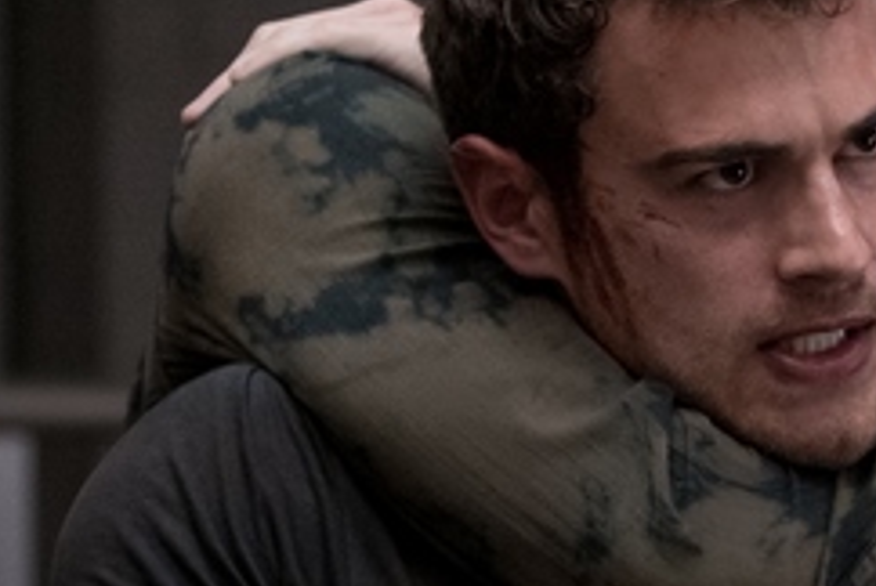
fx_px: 9501
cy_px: 452
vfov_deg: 3.5
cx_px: 742
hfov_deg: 5.3
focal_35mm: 390
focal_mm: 135
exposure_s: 1/320
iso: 8000
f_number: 4
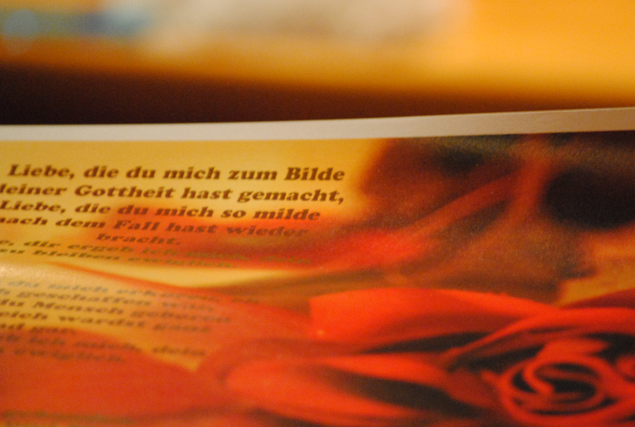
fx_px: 5515
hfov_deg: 6.6
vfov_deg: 4.4
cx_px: 388
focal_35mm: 312
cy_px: 151
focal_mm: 150
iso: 1600
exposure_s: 1/8
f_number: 5
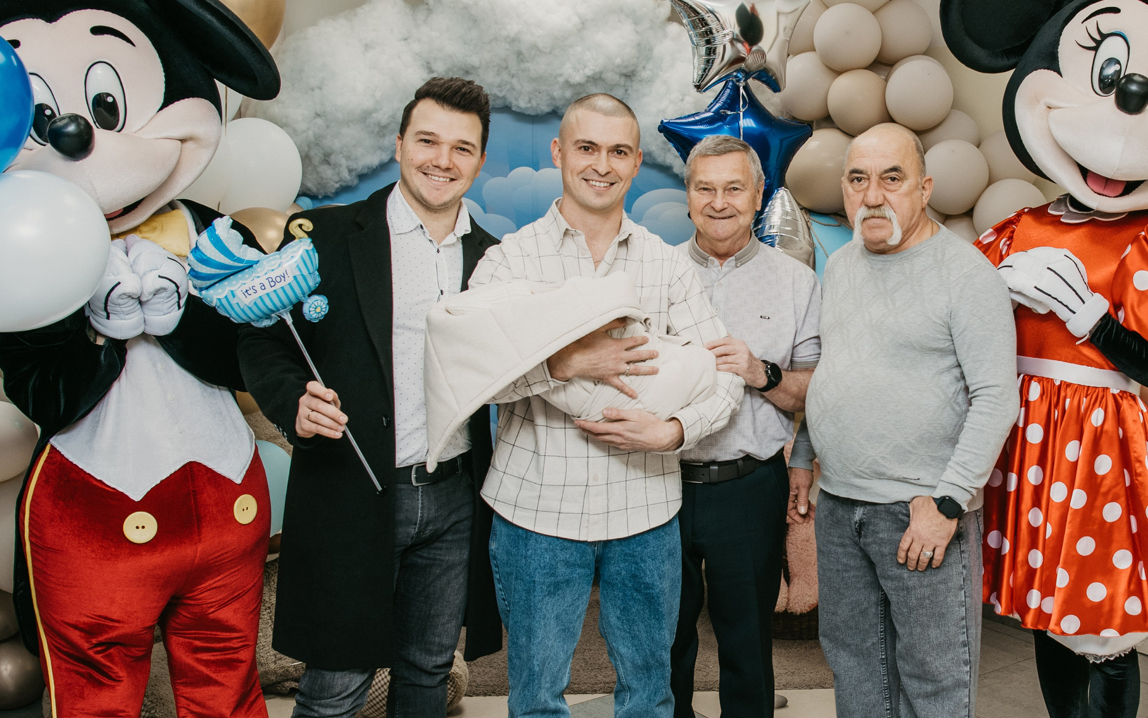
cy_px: 411
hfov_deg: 45.0
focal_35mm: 43
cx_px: 829
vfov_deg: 29.8
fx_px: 1345
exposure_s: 1/160
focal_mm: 24
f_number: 4
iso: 160
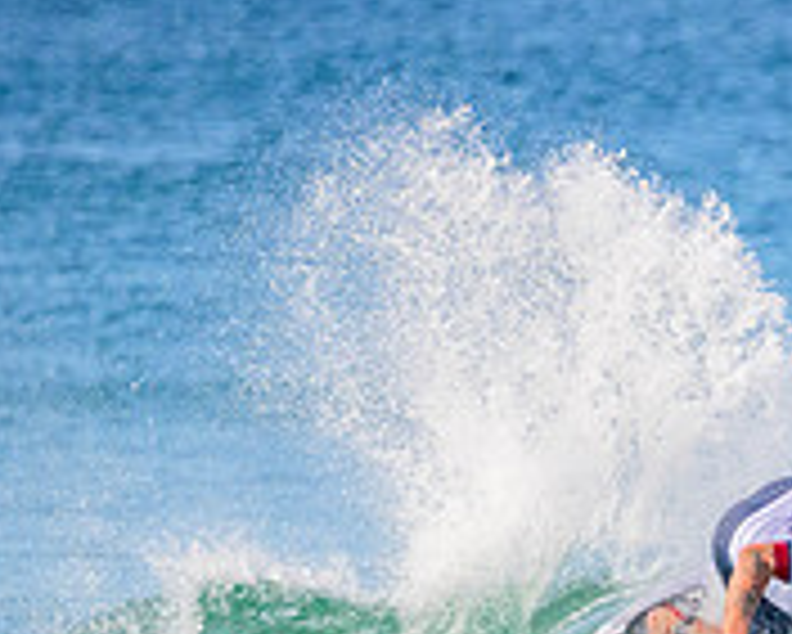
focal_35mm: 1950
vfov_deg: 0.8
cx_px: 1071
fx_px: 45734
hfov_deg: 1.0
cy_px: 821
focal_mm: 630
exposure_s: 1/2000
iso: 2200
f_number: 11
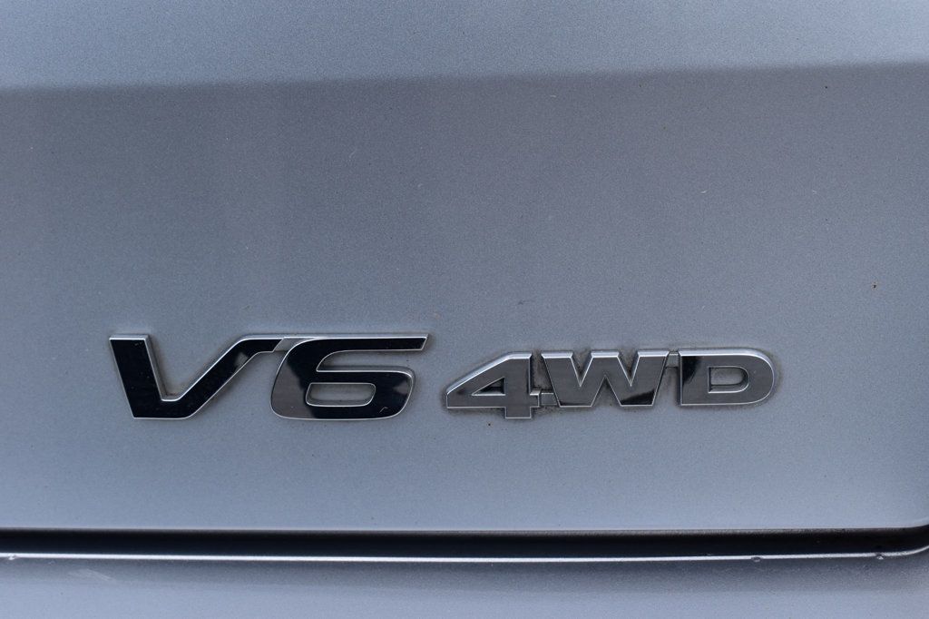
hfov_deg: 29.3
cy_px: 310
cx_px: 464
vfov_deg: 19.7
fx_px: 1780
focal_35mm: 69
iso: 400
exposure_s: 1/400
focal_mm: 46
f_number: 11
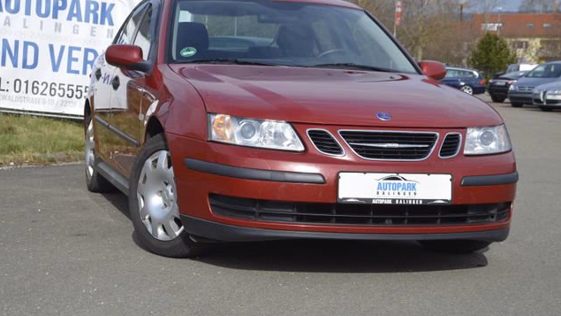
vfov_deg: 15.9
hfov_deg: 27.9
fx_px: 1130
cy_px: 159
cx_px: 279
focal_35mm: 76
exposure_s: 1/320
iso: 100
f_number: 9
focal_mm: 48
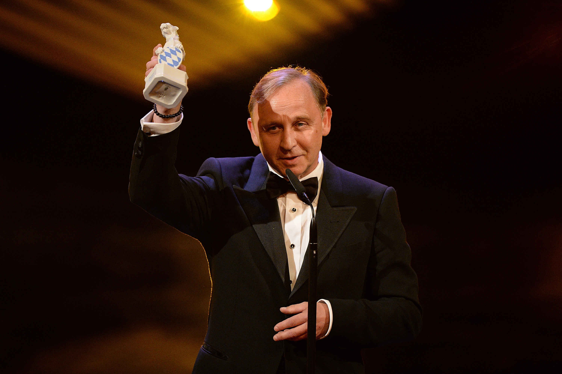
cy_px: 187
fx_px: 6241
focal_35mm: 400
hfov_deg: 5.2
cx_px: 281
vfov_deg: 3.4
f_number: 2.8
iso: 4000
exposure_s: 1/250
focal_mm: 400
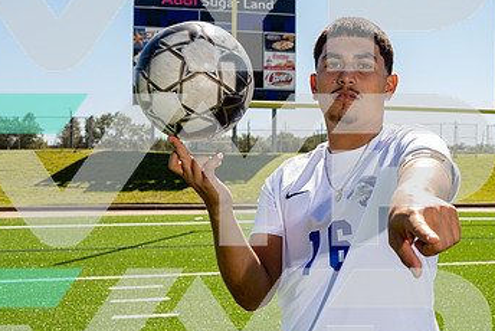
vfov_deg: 23.0
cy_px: 171
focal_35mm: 59
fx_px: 812
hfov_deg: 33.8
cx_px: 304
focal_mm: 35
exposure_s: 1/200
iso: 80
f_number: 6.3
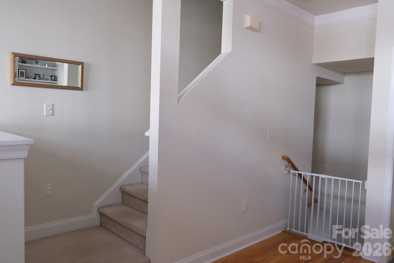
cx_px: 197
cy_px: 132
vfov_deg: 47.9
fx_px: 295
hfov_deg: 67.4
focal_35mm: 27
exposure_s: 1/70
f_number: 2.8
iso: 320
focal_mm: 18
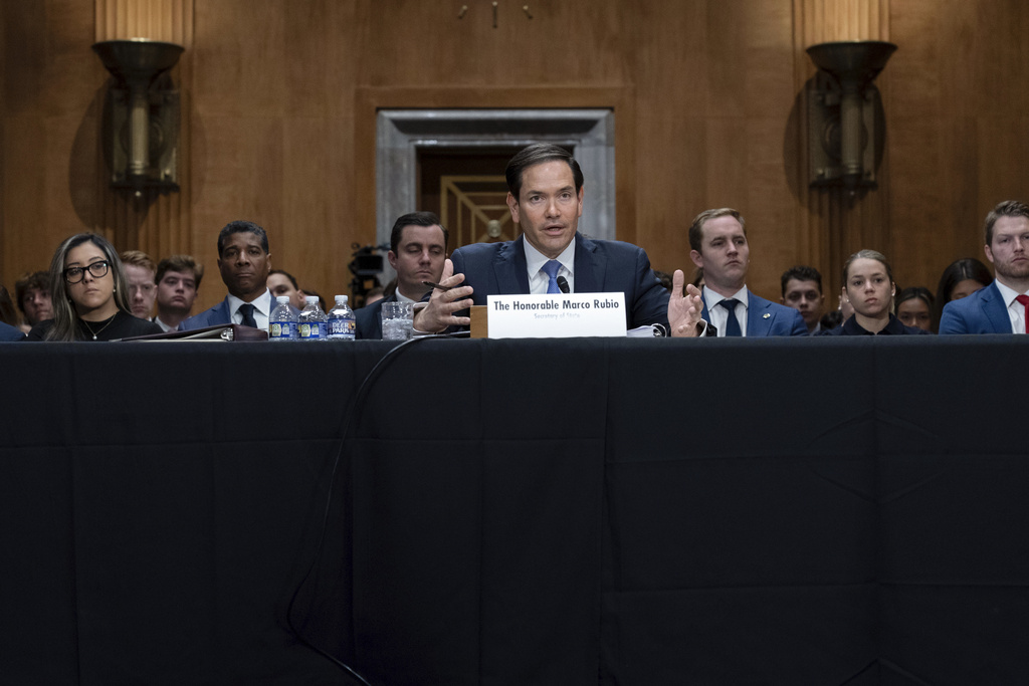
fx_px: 2001
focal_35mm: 70
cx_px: 514
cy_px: 343
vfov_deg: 19.5
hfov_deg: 28.8
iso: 2500
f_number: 4
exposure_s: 1/250
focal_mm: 70
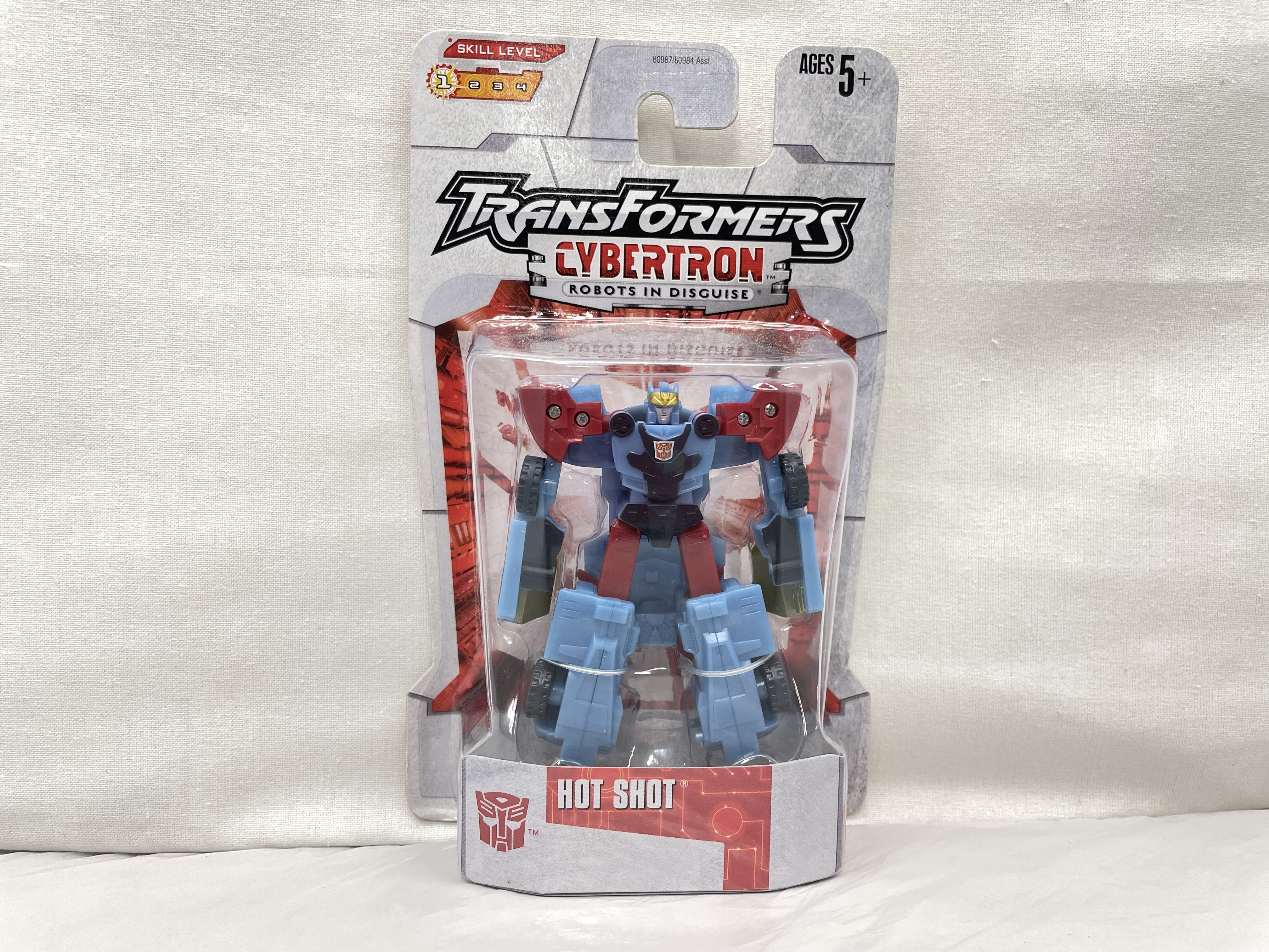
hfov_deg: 67.3
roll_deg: +0.9
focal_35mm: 26
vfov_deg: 53.1
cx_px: 634
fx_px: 953
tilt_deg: -2.1
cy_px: 476
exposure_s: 1/120
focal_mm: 4.2
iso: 100
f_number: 1.6
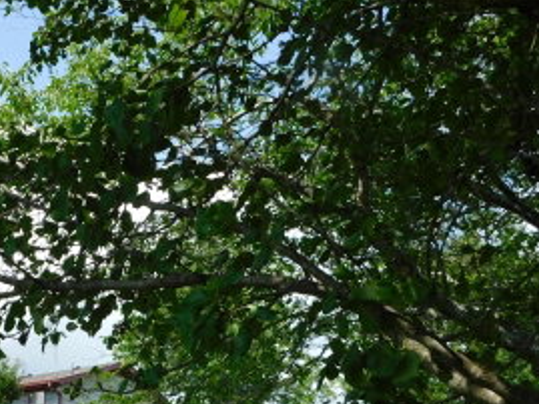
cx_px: 30
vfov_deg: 25.1
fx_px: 888
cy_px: 336
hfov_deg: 31.8
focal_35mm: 57
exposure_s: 1/800
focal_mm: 5.3
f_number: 3.2
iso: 125
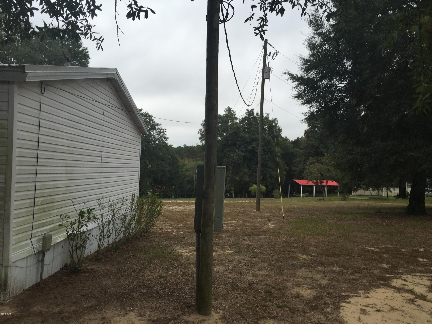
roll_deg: -3.4
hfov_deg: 61.7
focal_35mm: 29
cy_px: 162
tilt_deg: -0.6
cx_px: 216
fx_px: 362
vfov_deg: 48.2
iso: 32
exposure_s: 1/581
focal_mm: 4.15
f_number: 2.2
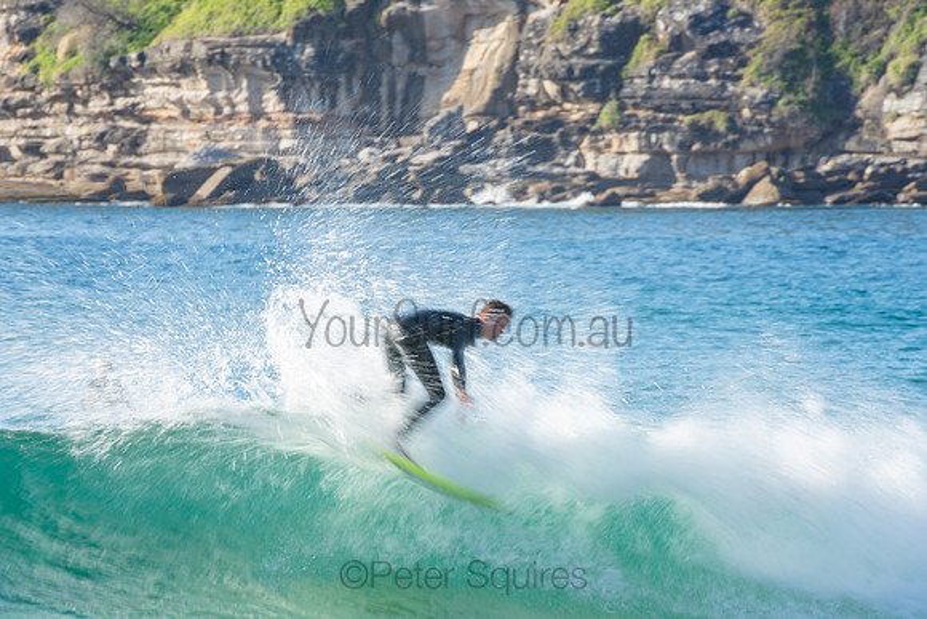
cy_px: 310
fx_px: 15453
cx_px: 464
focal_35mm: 600
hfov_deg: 3.4
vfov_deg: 2.3
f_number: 18
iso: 100
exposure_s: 1/30
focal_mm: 400
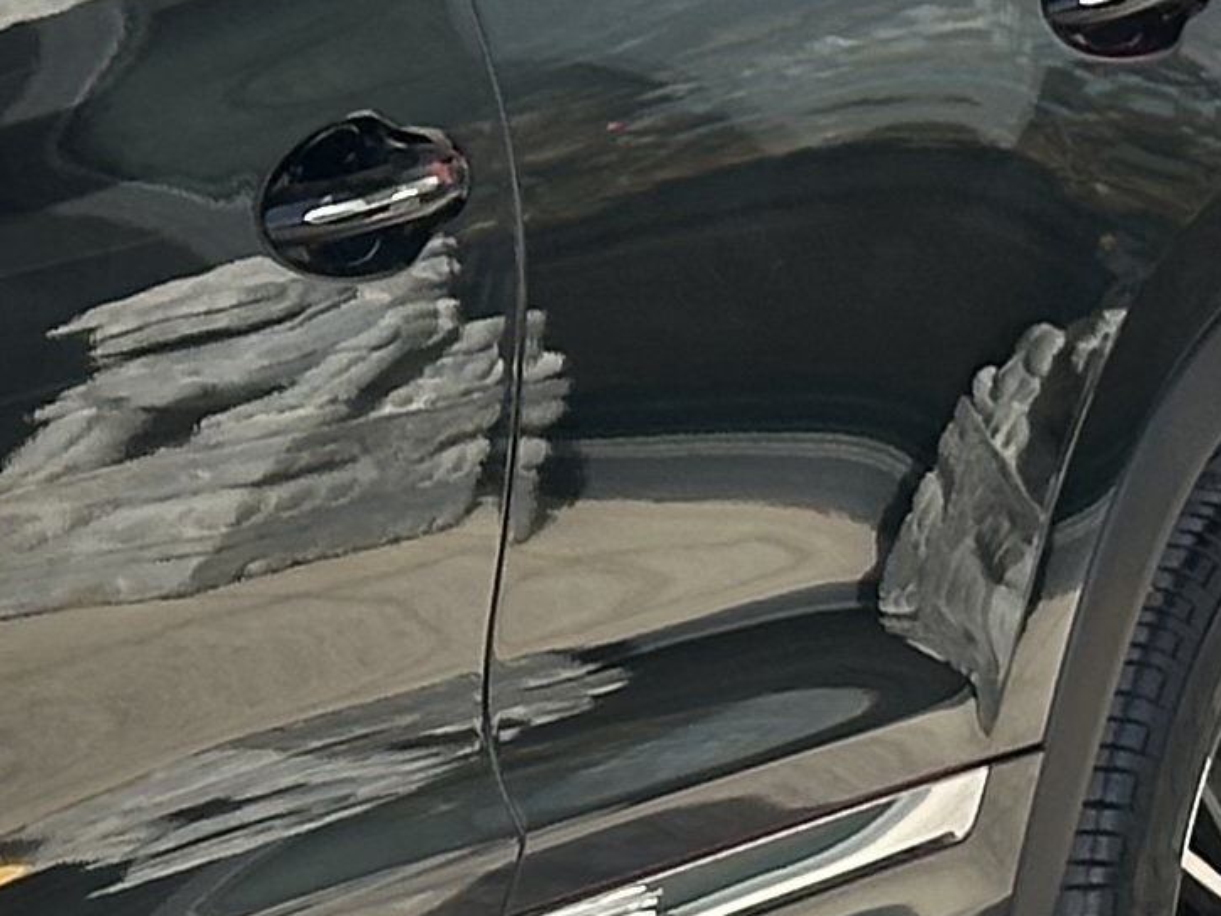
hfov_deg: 7.1
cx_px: -1496
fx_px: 9419
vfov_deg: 5.6
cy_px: 647
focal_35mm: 267
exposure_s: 1/1145
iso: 64
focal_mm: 6.86
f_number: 1.78
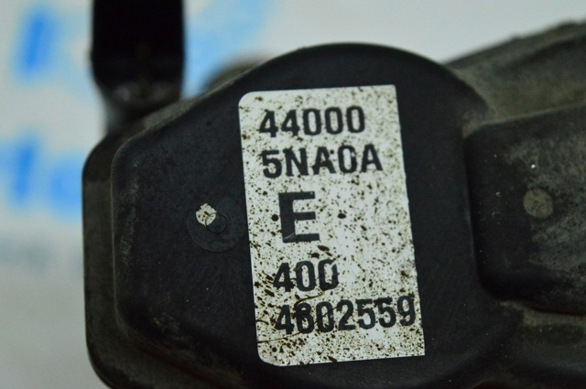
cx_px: 293
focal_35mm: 82
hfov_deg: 24.6
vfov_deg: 16.5
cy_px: 194
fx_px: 1341
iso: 6400
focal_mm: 55
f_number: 6.3
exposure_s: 1/640
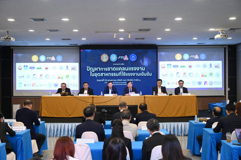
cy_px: 80
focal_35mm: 47
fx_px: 314
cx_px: 120
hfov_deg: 41.9
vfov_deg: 28.6
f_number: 3.5
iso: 2000
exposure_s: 1/125
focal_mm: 47
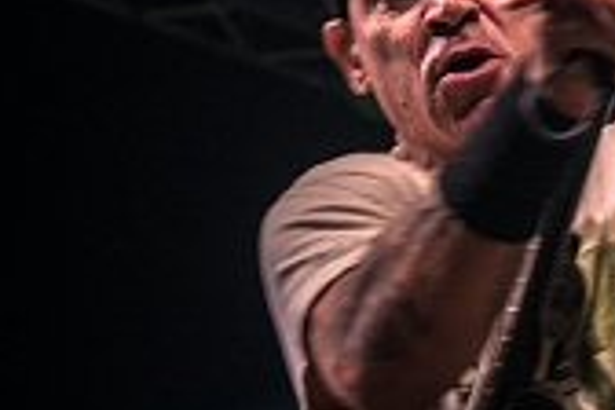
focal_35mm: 223
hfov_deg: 9.1
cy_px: 134
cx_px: 816
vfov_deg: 6.2
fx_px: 3809
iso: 1600
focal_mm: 52
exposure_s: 1/100
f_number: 4.5
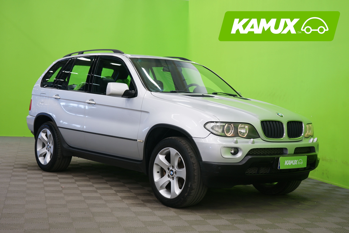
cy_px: 116
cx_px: 174
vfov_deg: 27.0
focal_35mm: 50
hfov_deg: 39.6
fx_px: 485
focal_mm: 50
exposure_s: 1/8
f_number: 4.5
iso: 400
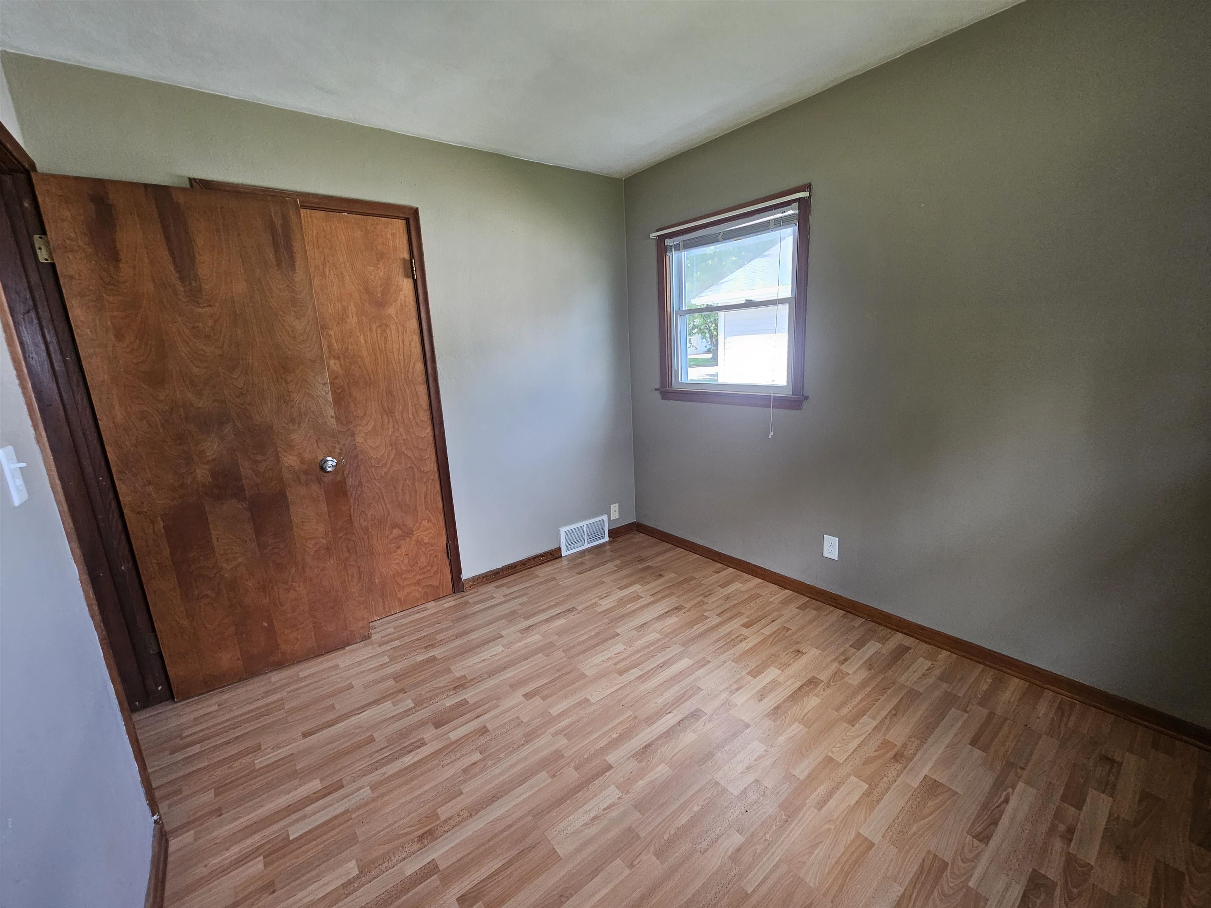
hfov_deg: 106.2
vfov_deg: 89.9
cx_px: 606
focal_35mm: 13
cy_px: 454
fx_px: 455
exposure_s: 1/77.4
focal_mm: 2.2
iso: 160
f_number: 2.2
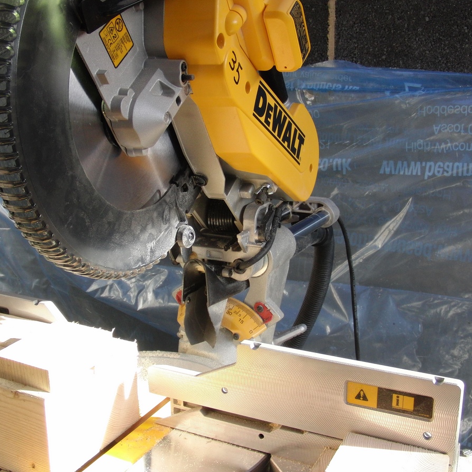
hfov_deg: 38.3
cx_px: 215
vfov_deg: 38.3
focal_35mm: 44
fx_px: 679
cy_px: 236
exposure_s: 1/100
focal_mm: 6.42
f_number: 3.6
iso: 100
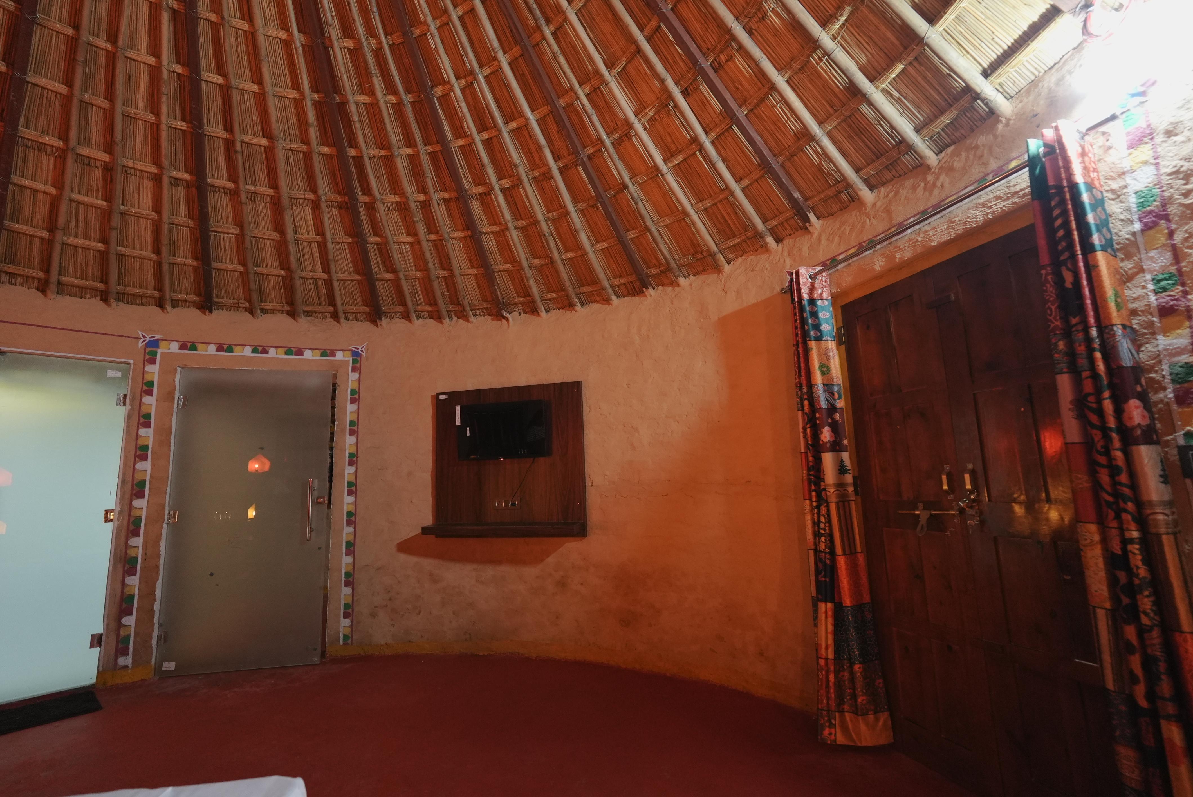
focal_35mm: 16
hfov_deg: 96.7
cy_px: 398
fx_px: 530
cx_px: 596
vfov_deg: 73.8
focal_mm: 16
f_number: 2.8
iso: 5000
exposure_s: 1/60
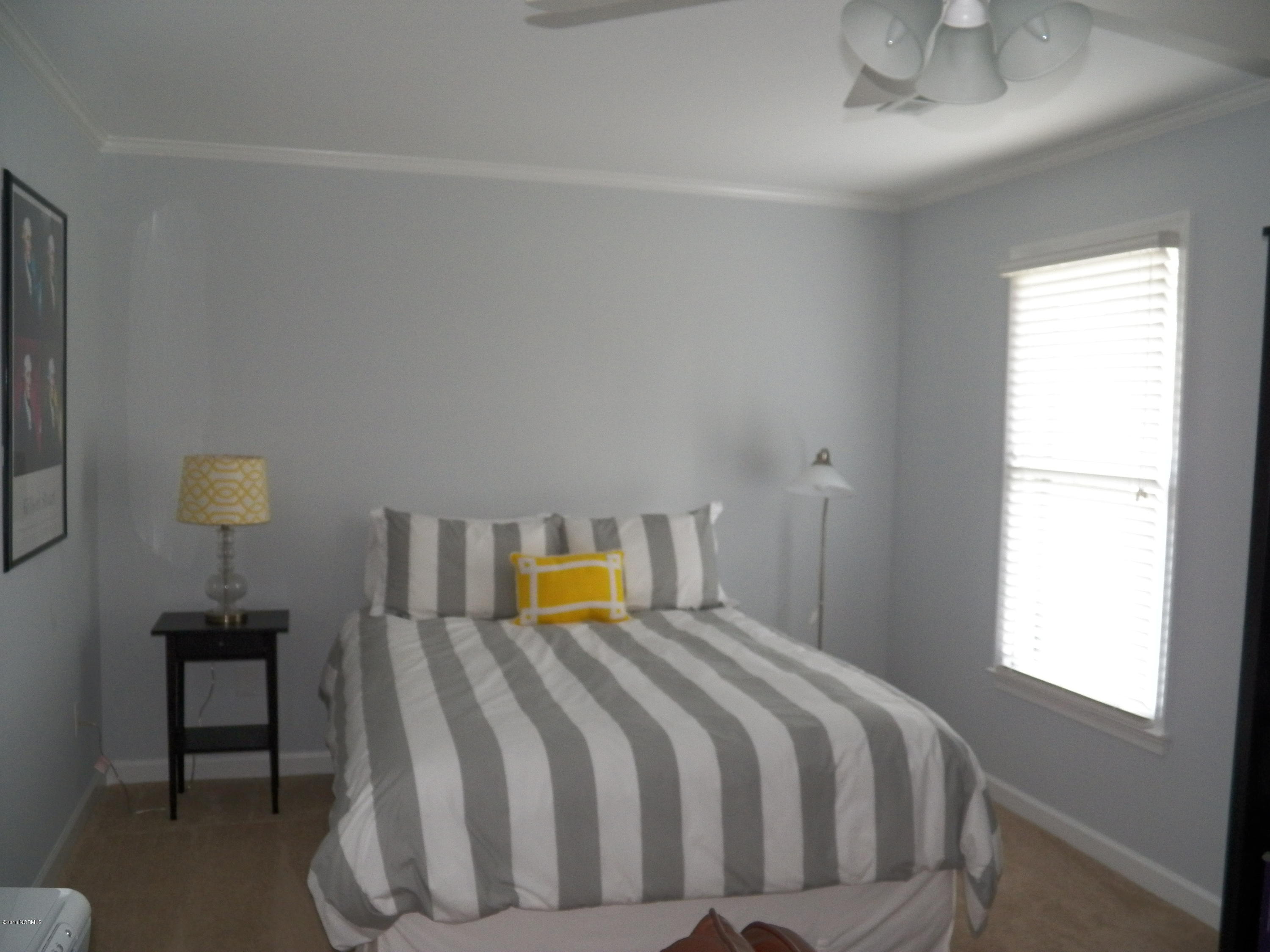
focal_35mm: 31
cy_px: 476
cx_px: 635
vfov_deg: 45.4
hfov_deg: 58.4
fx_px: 1137
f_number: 2.8
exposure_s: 1/30
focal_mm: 5.5
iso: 250
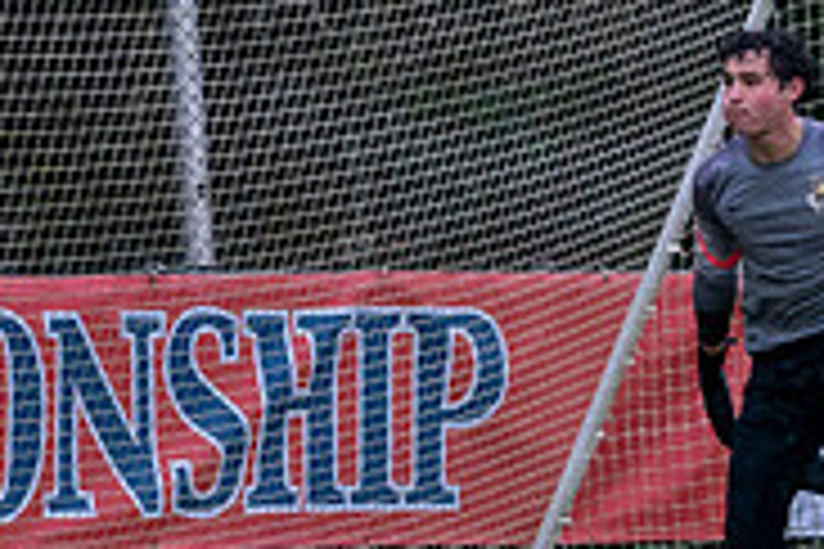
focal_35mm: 1073
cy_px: 530
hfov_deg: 1.9
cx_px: -504
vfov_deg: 1.3
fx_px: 24558
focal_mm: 247
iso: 3200
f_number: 5.6
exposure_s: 1/1000
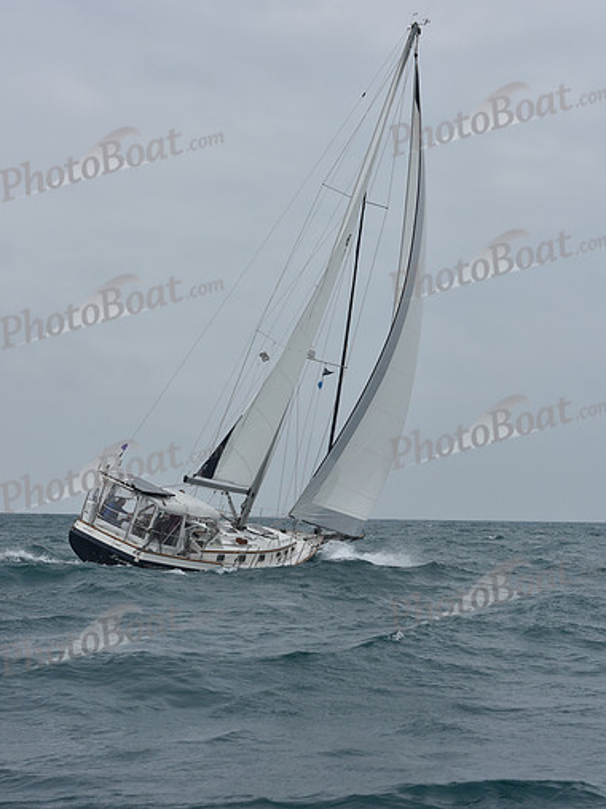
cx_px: 307
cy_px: 369
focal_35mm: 77
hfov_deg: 19.1
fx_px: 1798
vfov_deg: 25.3
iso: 250
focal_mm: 70
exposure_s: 1/800
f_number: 9
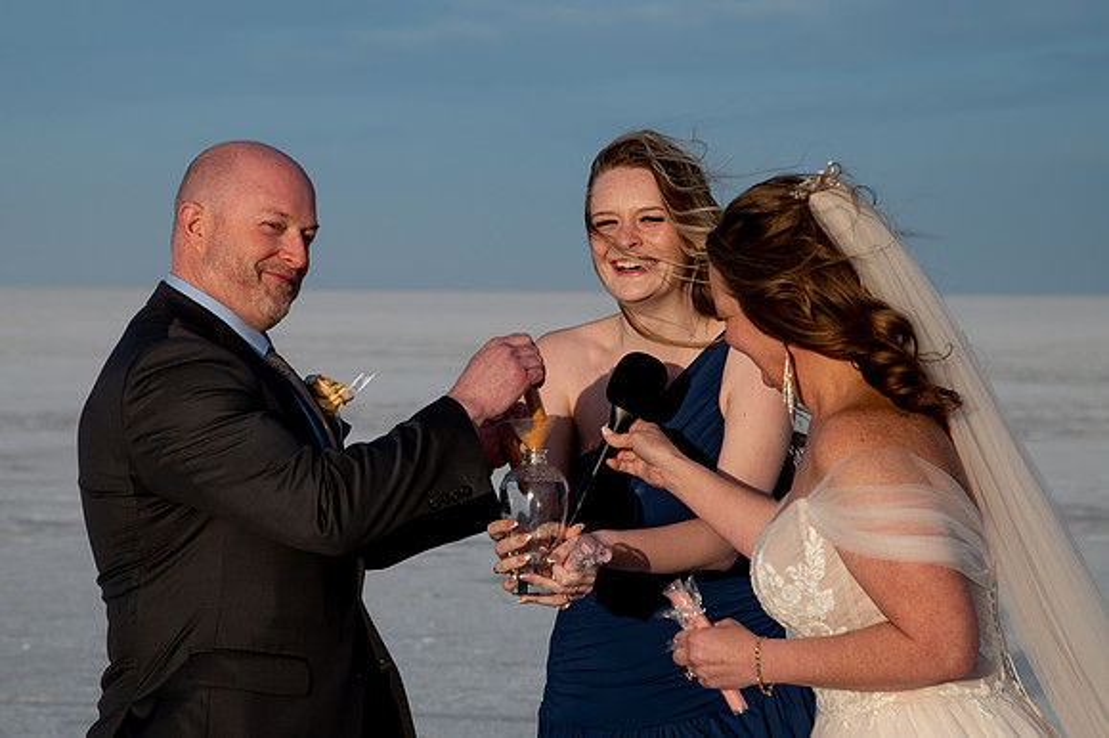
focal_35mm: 142
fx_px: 4369
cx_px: 512
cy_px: 299
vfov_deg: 9.7
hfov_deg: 14.5
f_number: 8
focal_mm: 110
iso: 200
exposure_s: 1/400
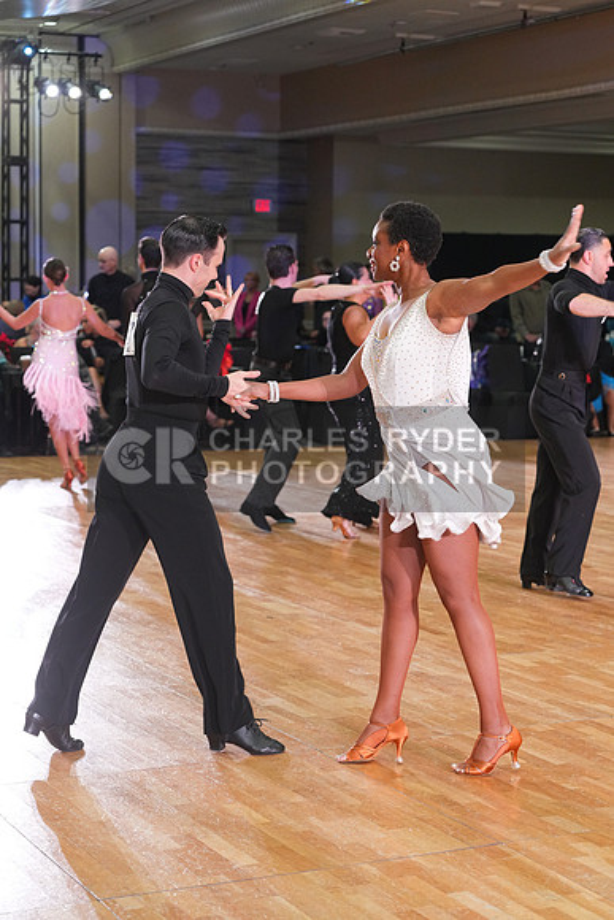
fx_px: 1815
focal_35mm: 71
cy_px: 460
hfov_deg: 19.2
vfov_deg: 28.4
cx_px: 307
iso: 2500
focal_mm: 71
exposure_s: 1/200
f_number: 4.5
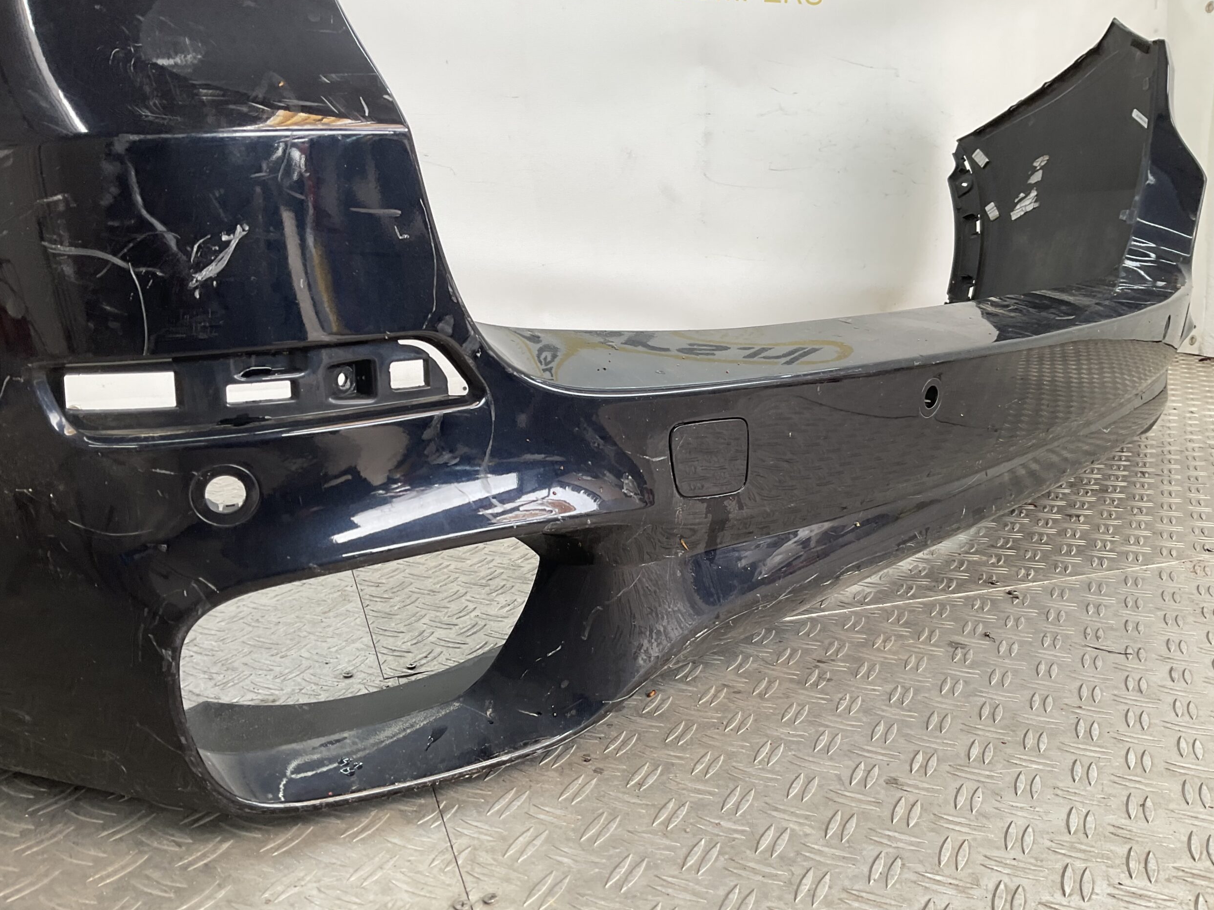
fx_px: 1052
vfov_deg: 46.8
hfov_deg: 60.0
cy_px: 467
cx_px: 627
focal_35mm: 30
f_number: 1.8
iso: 25
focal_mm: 3
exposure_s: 1/120
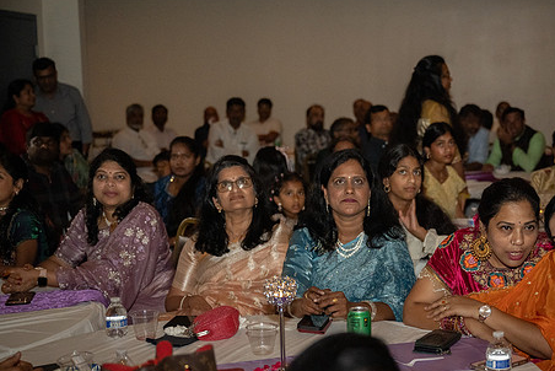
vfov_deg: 23.0
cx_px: 346
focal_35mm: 59
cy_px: 214
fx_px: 910
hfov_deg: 33.7
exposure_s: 1/160
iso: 1250
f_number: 2.8
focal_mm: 46
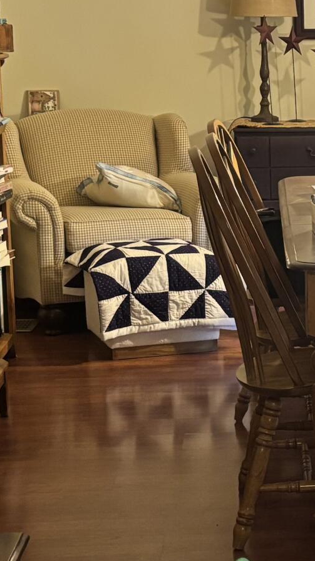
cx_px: 347
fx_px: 1412
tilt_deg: -11.2
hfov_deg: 12.5
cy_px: 308
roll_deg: +1.3
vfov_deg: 22.5
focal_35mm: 95
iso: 500
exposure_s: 1/40
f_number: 1.6
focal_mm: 5.96
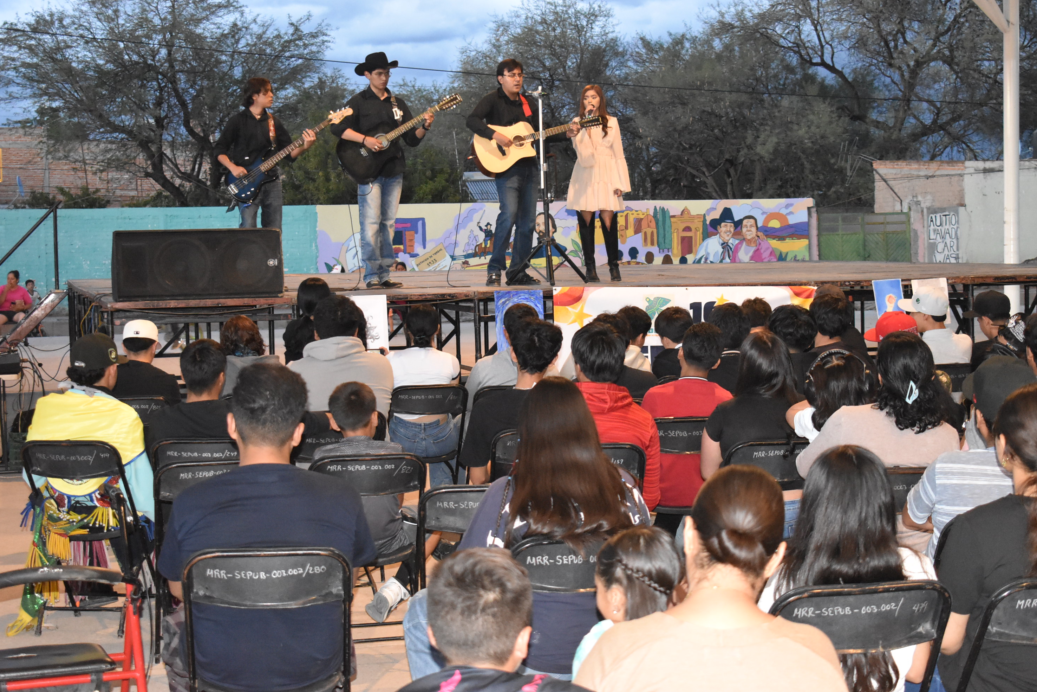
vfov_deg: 19.5
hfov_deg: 28.8
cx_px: 522
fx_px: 2016
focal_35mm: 70
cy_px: 346
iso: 4000
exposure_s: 1/60
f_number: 5.3
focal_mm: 46
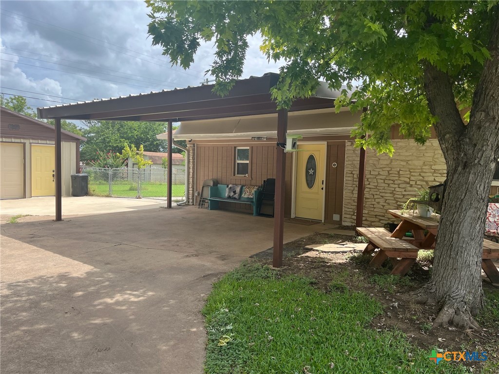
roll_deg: -1.6
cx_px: 250
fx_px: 375
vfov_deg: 53.1
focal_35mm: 26
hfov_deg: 67.3
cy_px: 187
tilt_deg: +0.2
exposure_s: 1/1517
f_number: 1.6
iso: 50
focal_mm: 5.1
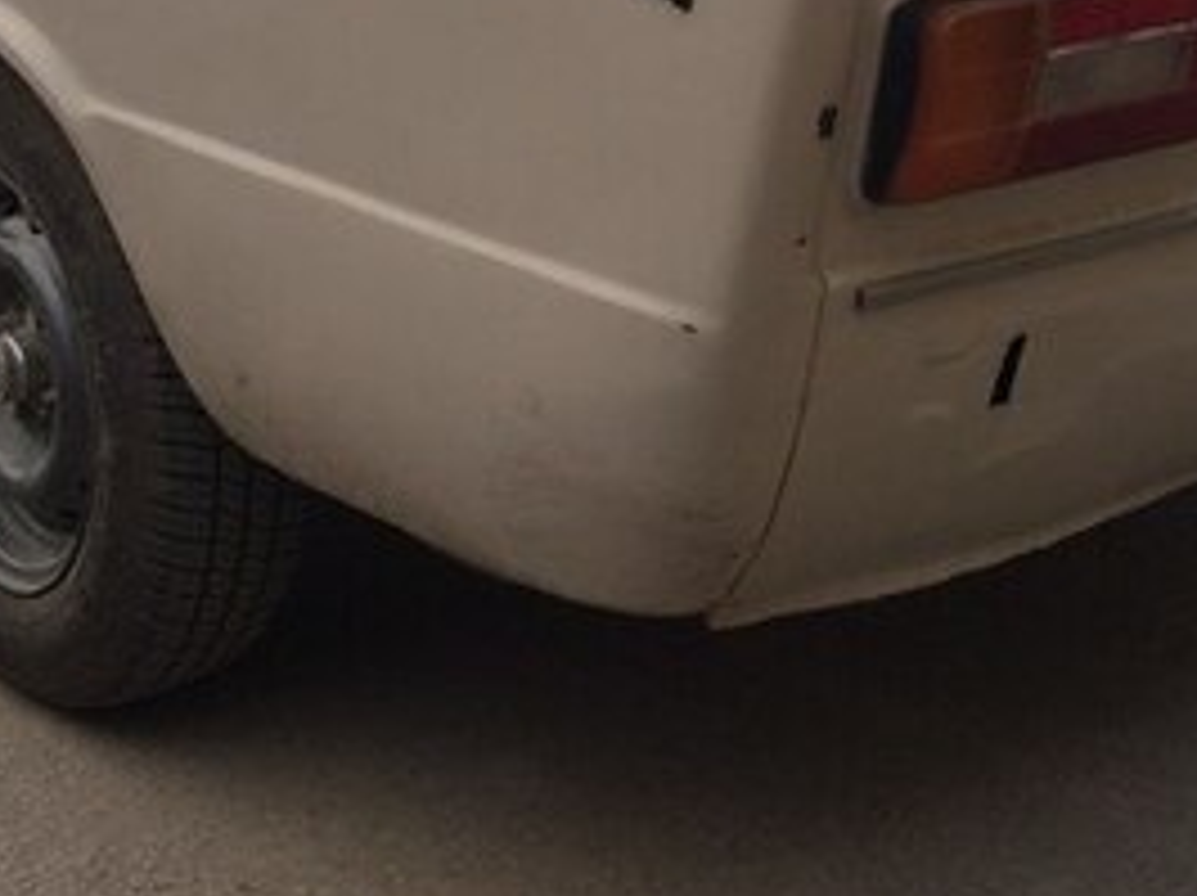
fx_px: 2487
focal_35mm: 72
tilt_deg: -11.5
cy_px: -92
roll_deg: +0.2
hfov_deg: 27.1
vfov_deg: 19.5
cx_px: 634
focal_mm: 4.15
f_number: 2.2
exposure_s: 1/100
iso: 40
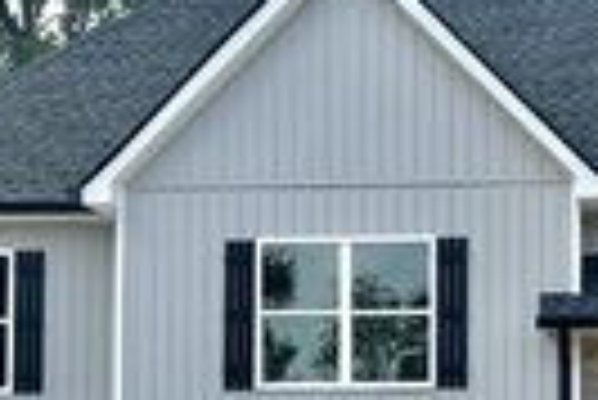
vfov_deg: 14.3
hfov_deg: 21.3
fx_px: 1563
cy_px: 425
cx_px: 495
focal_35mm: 94
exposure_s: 1/2469
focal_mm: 6.86
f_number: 1.78
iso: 80
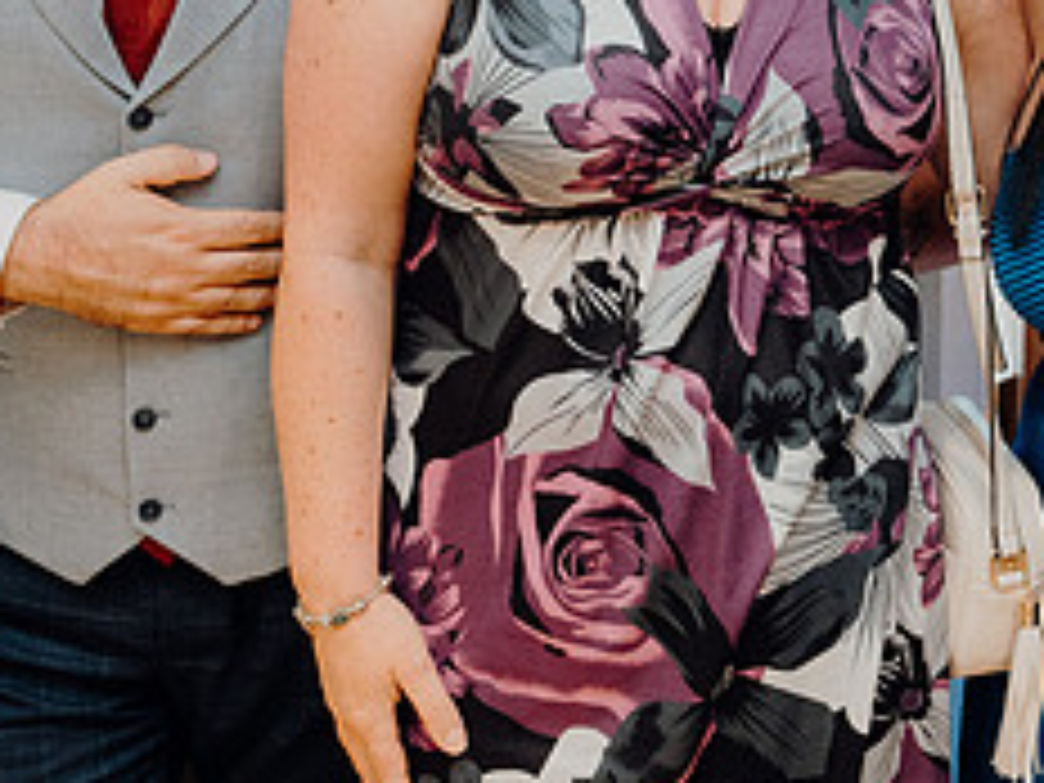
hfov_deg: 24.6
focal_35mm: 77
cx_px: 950
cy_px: 61
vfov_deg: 18.8
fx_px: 2322
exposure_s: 1/160
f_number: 3.5
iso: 2500
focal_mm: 32
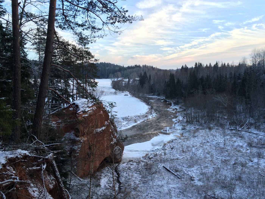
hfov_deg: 60.0
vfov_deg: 46.8
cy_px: 100
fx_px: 230
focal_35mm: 30
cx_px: 132
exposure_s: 1/246
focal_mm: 4.12
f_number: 2.2
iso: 32
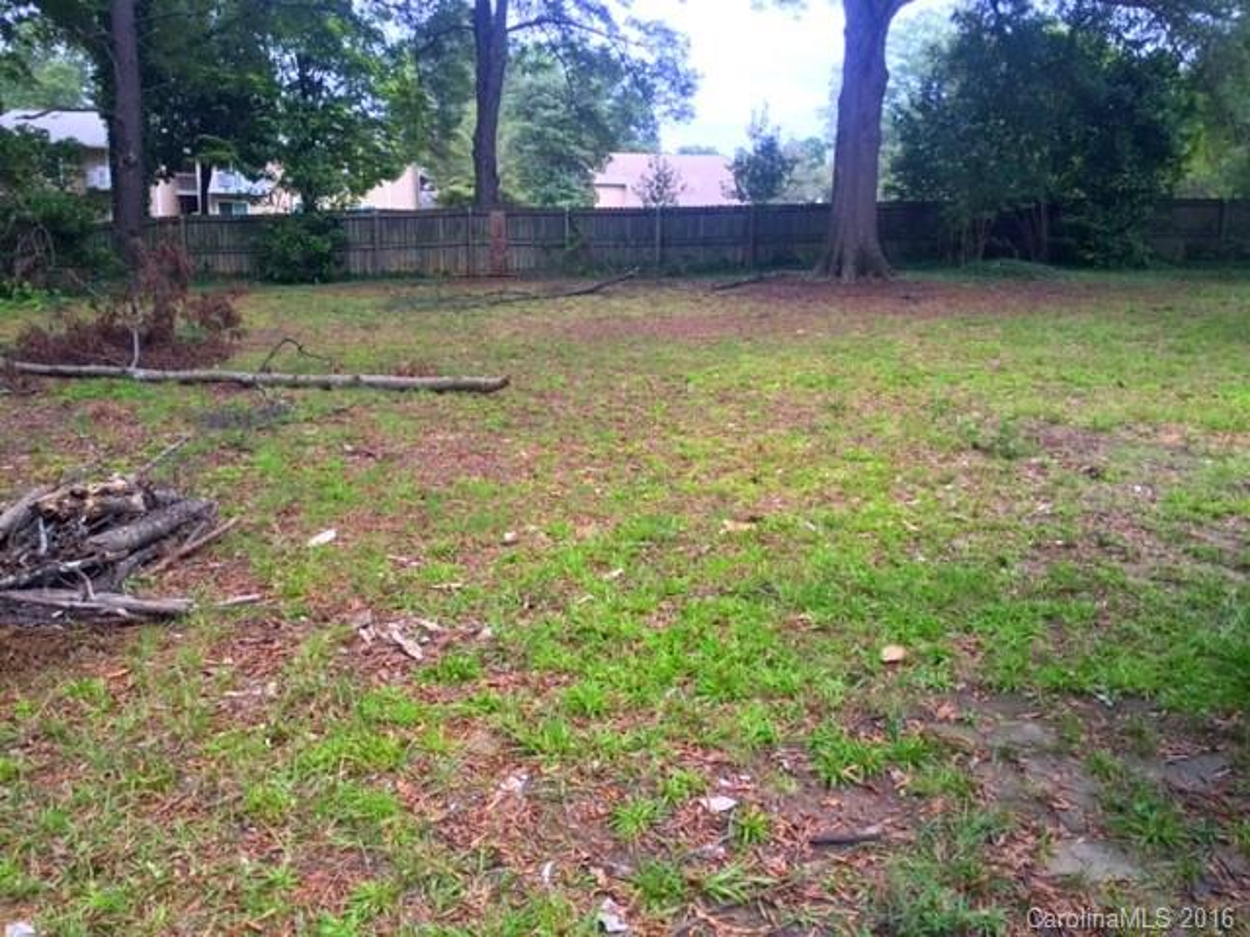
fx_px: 1047
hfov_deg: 61.7
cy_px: 468
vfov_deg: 48.2
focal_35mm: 29
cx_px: 625
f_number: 2.2
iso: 32
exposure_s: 1/145
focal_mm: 4.15
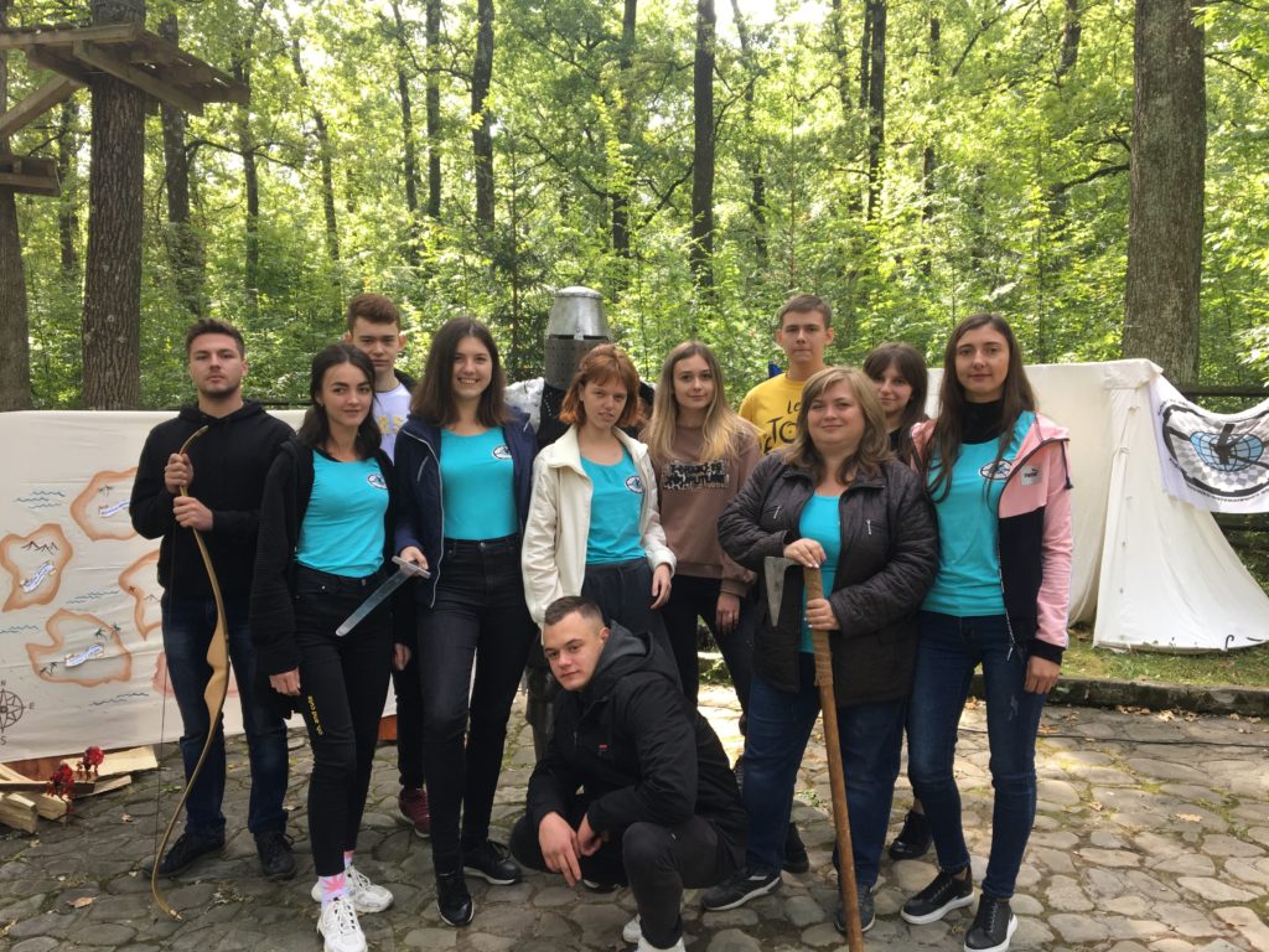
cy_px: 476
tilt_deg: -3.0
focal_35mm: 29
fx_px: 1063
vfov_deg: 48.2
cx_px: 634
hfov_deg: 61.7
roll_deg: +1.6
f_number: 2.2
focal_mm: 4.15
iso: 40
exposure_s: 1/100
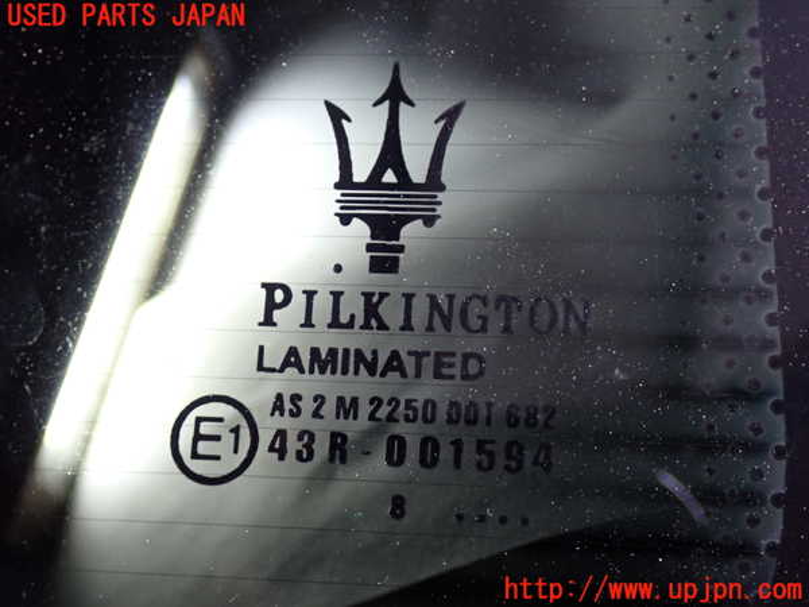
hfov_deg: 33.2
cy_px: 304
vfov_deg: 25.2
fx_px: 1356
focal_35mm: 58
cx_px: 404
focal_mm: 10.35
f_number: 3.5
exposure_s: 1/60
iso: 250
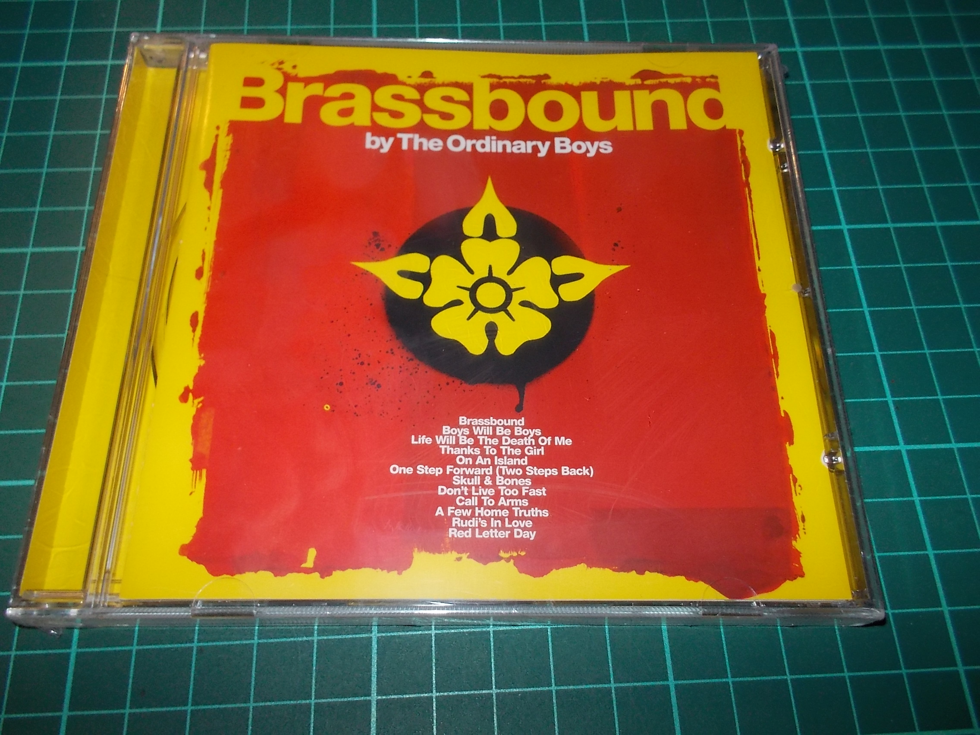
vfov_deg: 48.2
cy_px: 368
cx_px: 490
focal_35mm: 29
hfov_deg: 61.7
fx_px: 821
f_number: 3.3
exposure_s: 1/30
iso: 200
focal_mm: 4.1
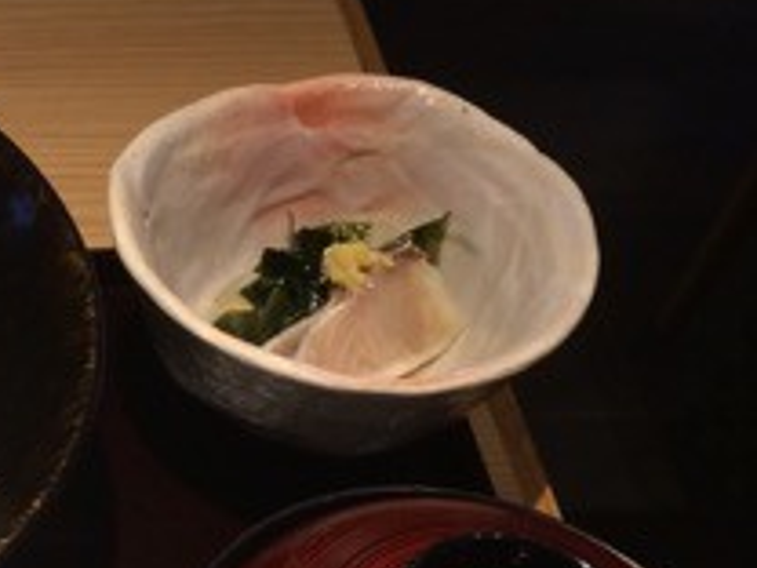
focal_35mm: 72
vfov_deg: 19.8
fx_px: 1575
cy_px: 570
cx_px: -131
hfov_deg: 24.7
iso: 125
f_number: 2.2
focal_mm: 4.12
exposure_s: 1/30
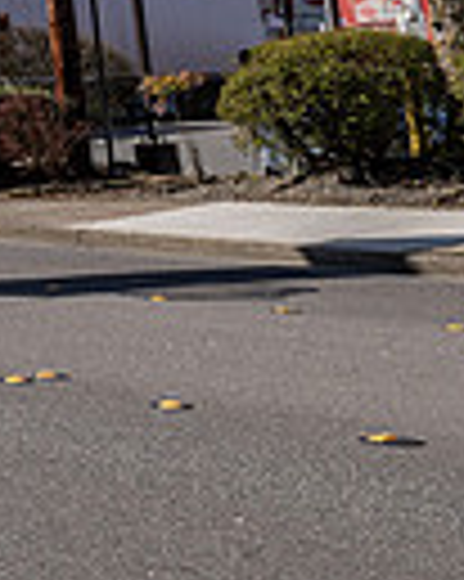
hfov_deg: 11.4
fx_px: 1856
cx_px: -708
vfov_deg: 16.7
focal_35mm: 108
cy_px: -193
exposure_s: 1/250
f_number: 13
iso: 100
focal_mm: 24
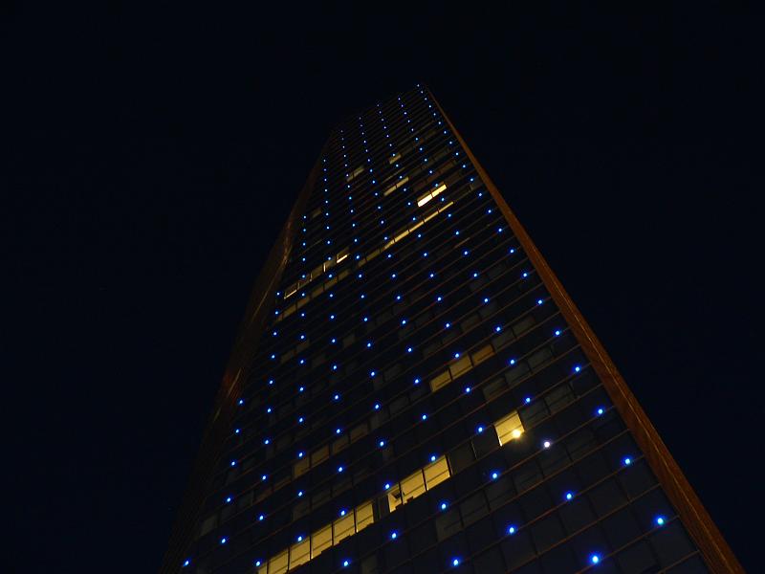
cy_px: 287
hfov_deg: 51.4
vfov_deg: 39.7
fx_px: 796
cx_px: 382
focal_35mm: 36
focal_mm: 6
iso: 80
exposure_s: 1/1.3
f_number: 2.8
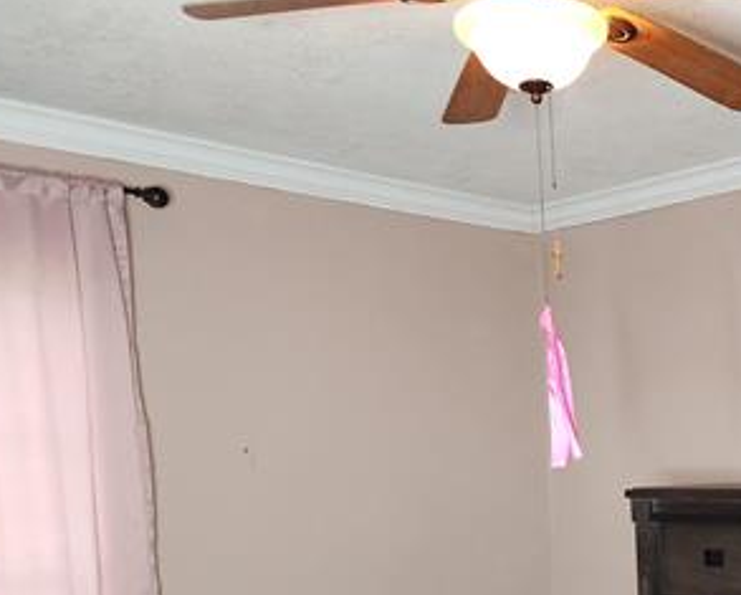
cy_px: 554
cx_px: 733
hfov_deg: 34.7
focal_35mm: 49
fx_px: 1076
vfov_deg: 29.4
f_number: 1.8
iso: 100
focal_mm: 5.4
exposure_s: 1/60
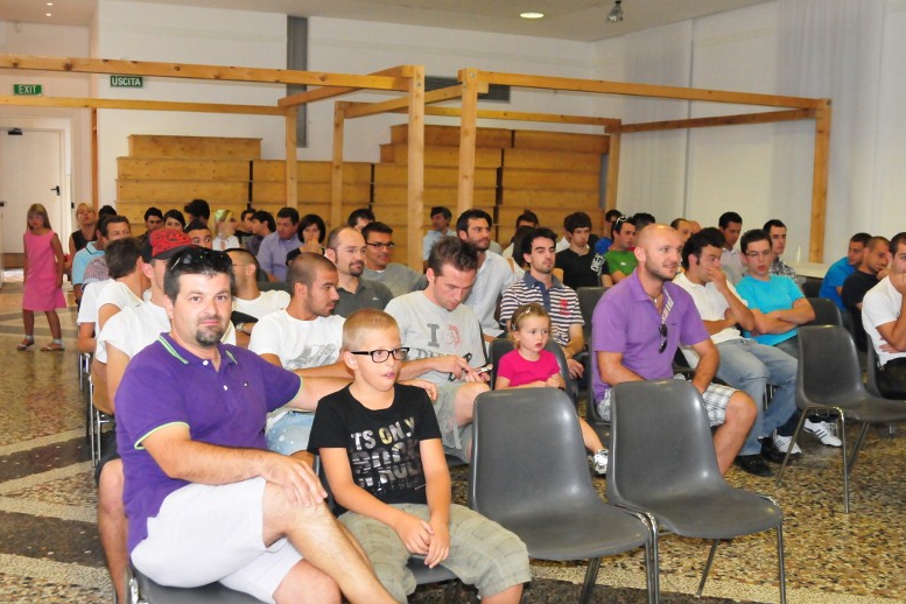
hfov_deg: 51.9
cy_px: 308
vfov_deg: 35.9
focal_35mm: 37
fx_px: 931
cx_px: 443
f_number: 4
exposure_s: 1/250
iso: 3200
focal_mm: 24
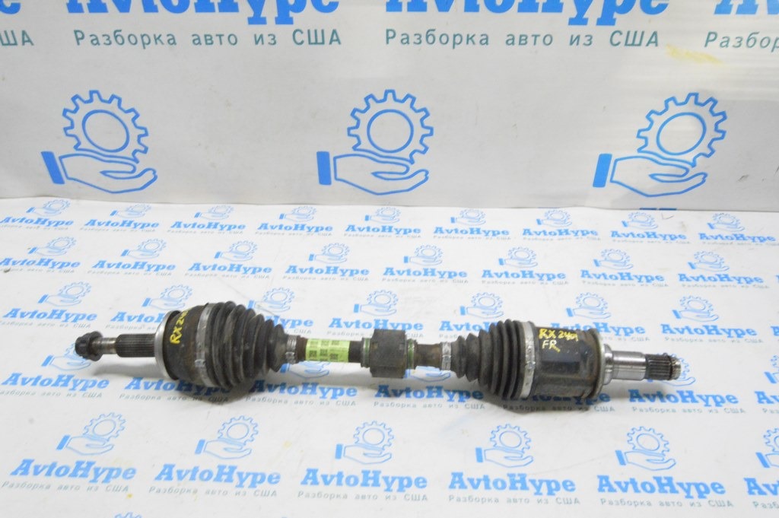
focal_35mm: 27
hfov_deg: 67.4
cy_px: 259
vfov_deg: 47.9
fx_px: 584
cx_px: 390
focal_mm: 18
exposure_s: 1/20
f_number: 20
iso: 6400
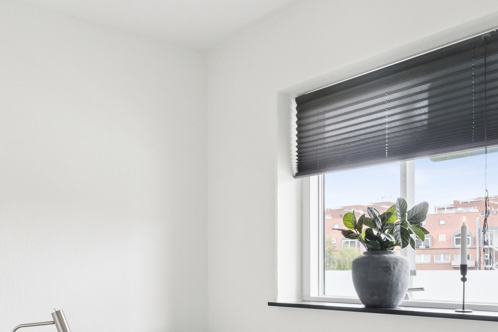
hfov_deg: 47.1
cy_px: 272
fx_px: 553
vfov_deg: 32.4
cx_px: 140
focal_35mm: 40
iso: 640
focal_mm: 18
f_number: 9
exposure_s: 1/13
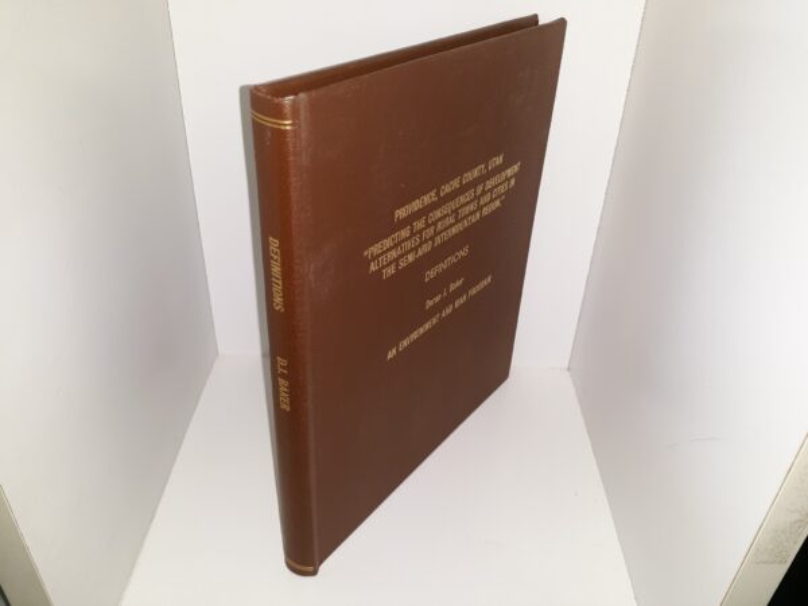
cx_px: 404
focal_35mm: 28
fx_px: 654
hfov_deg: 63.4
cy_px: 303
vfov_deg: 49.7
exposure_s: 1/120
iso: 64
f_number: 1.7
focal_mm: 3.7
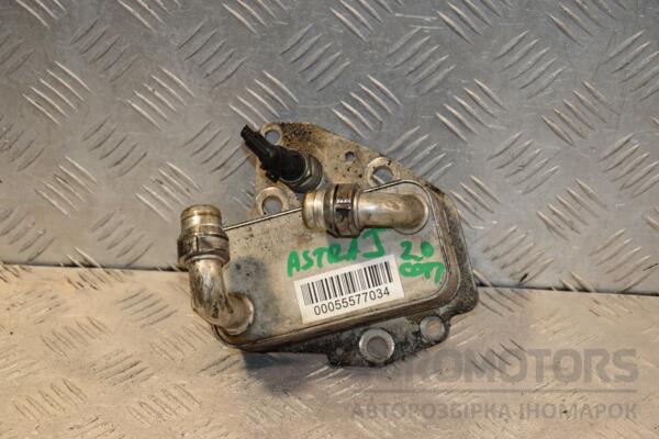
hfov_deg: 19.5
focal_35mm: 105
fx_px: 1922
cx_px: 330
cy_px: 220
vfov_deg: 13.0
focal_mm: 70
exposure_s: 1/200
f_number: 7.1
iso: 800
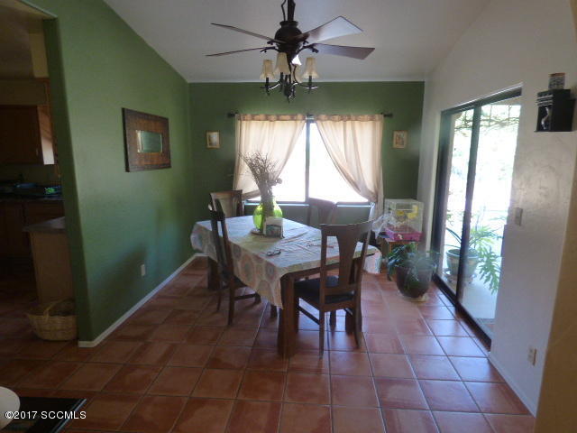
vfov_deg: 66.0
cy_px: 216
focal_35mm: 20
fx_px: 333
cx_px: 288
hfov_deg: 81.7
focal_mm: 3.58
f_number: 2.8
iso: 250
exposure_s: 1/60
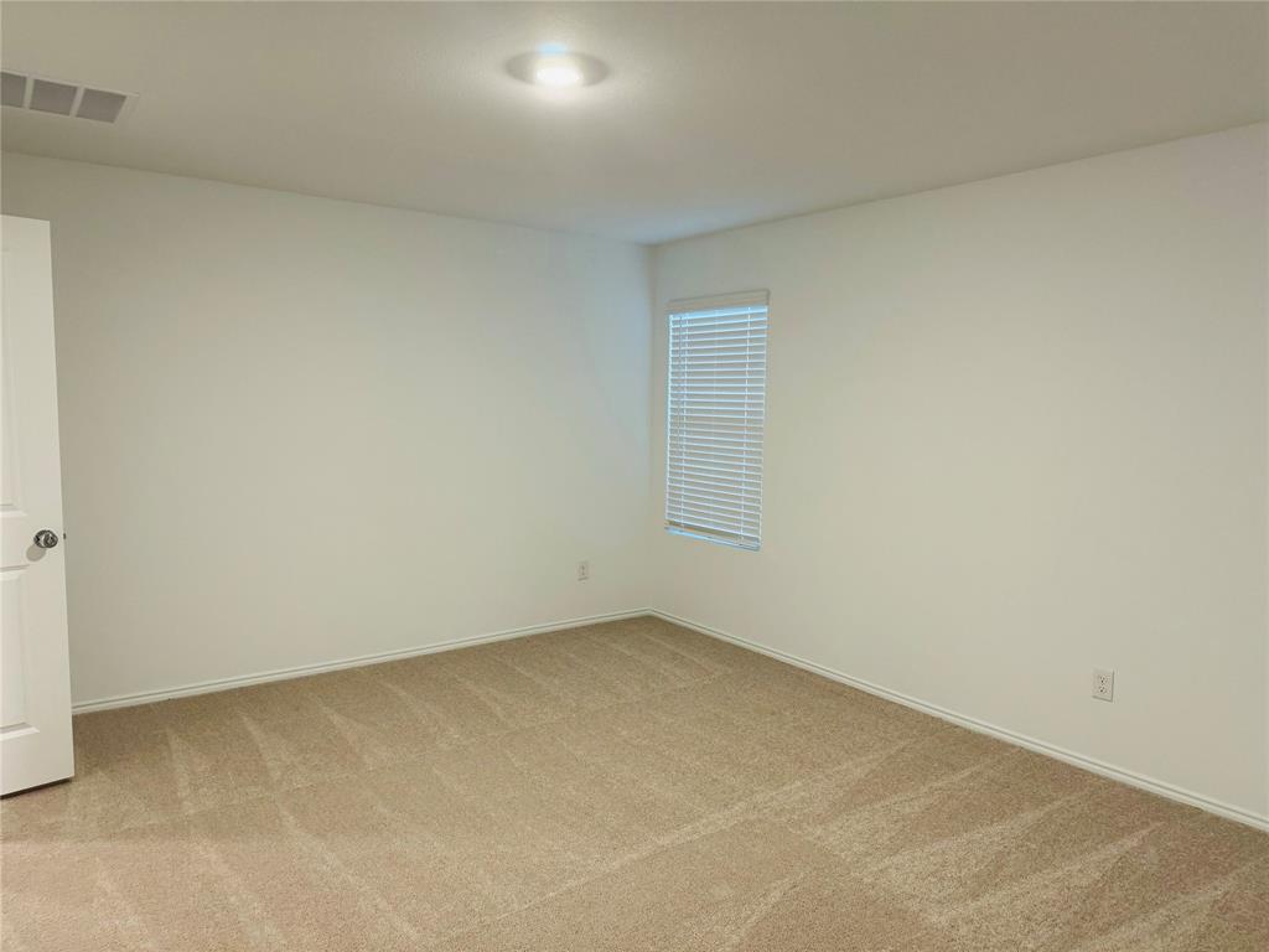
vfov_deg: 56.8
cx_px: 634
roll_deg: -1.1
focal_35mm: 24
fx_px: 880
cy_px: 476
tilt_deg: -5.9
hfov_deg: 71.6
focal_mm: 6.86
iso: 250
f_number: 1.78
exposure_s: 1/60
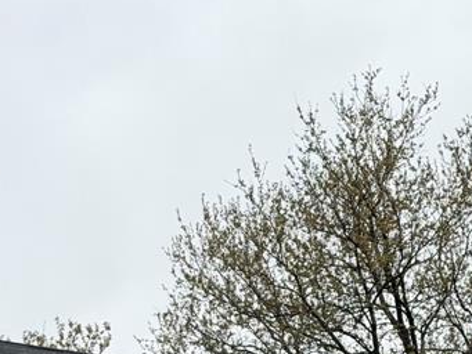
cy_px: 478
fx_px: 1964
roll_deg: +0.0
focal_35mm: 144
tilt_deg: +19.6
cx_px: 288
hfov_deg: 13.7
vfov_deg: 10.1
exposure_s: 1/3891
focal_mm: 6.76
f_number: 1.78
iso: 64
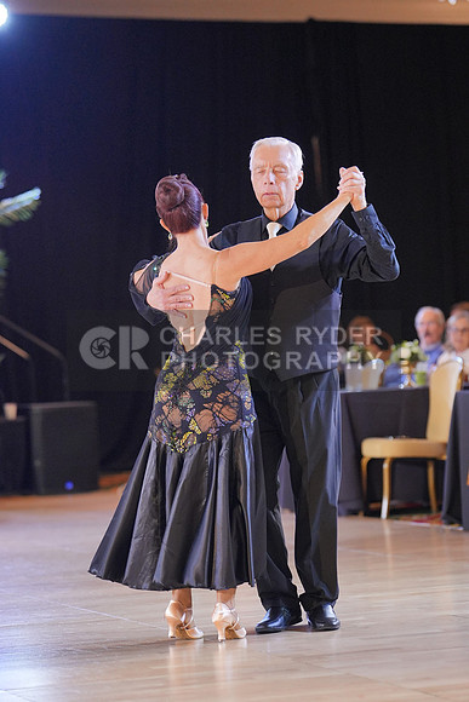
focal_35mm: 132
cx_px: 234
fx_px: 2578
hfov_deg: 10.4
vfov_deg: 15.5
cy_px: 351
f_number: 2
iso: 1600
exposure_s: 1/500
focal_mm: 88
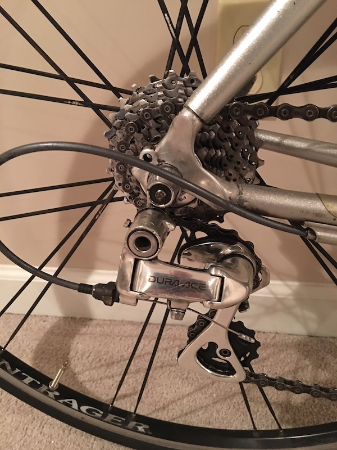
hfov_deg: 48.2
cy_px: 225
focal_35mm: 29
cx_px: 168
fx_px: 376
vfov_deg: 61.7
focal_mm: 4.15
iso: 125
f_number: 2.2
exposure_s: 1/4
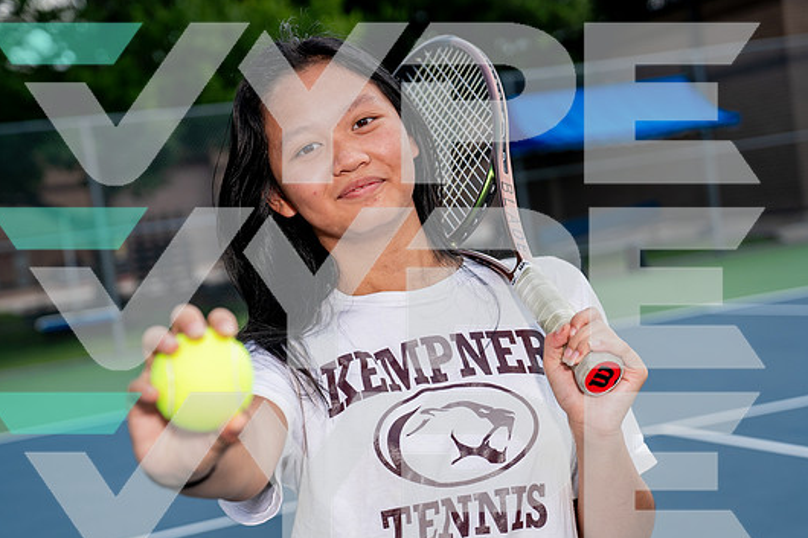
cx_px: 377
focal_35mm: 69
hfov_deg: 29.2
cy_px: 289
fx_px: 1548
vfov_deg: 19.7
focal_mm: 63
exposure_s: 1/1000
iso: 100
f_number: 4
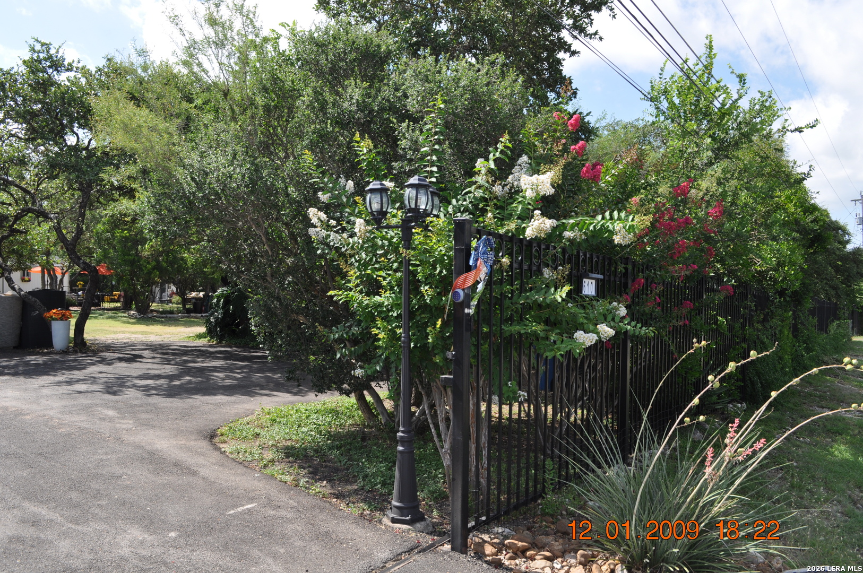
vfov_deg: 43.5
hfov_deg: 62.0
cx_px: 432
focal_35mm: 30
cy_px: 286
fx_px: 718
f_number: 9
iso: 200
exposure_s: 1/200
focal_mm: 20
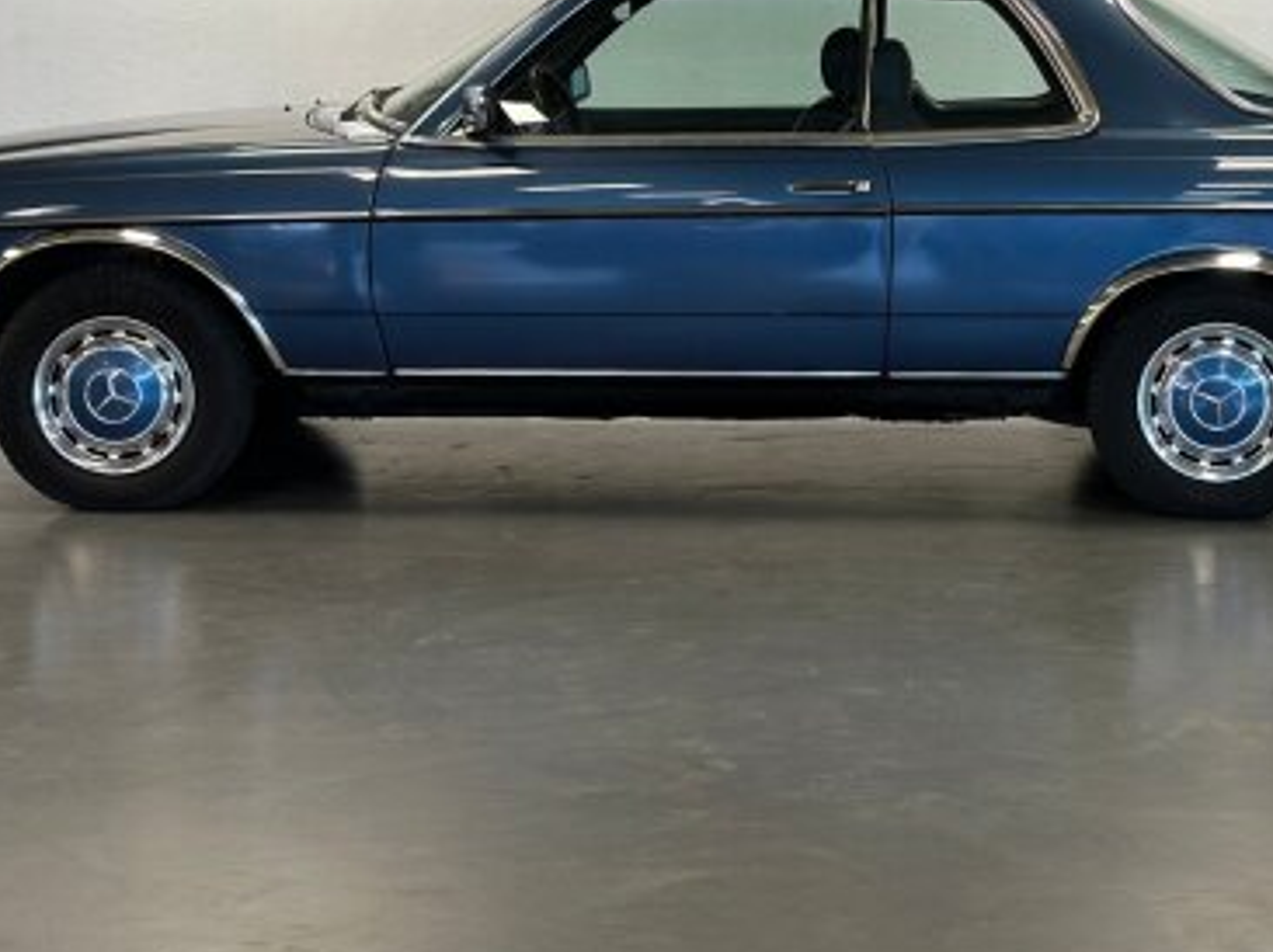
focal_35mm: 84
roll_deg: -1.2
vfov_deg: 17.5
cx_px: 849
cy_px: 278
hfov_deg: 23.2
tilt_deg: -5.6
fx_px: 3087
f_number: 1.78
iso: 64
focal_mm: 6.86
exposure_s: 1/50
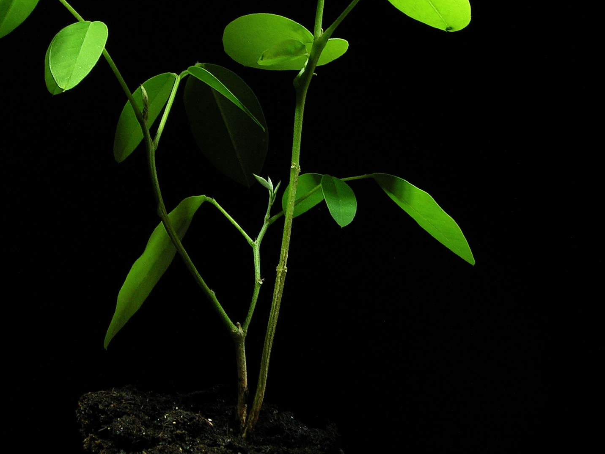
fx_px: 1101
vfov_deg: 23.3
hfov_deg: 30.7
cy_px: 181
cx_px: 250
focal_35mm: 63
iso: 100
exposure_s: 1/1.3
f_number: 8
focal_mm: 7.4
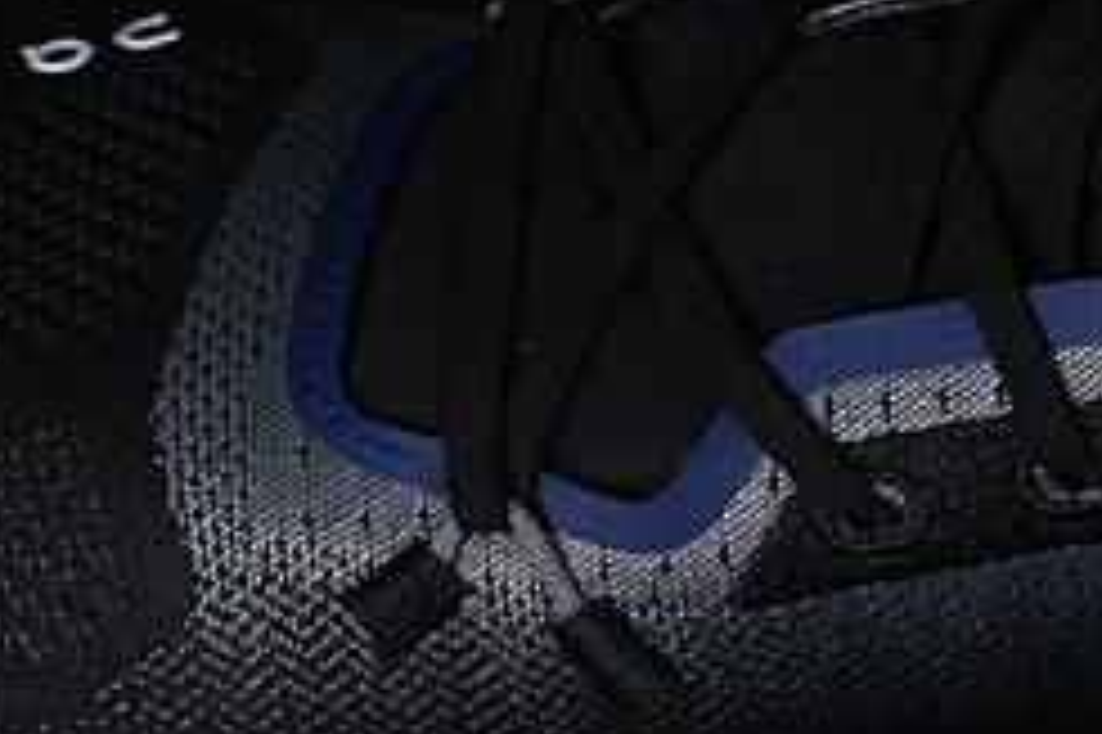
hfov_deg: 6.2
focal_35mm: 331
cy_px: 1085
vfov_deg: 4.1
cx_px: 1102
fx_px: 10125
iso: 160
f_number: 6.3
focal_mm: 50
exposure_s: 1/50
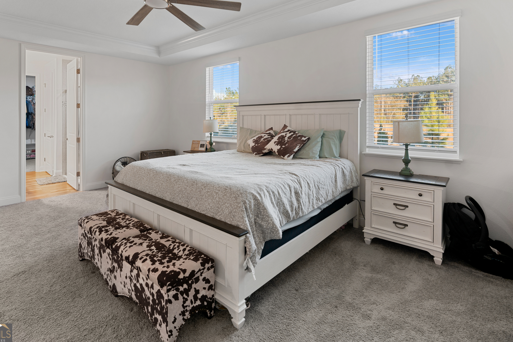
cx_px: 243
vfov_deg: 67.1
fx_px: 256
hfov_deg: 89.9
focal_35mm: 18
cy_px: 150
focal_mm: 16
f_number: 5.6
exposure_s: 1/3
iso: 100
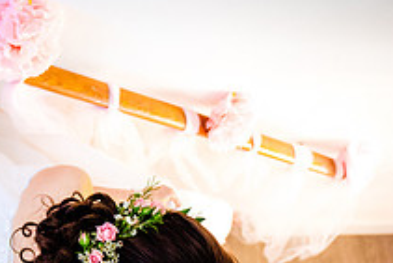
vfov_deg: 17.6
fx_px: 841
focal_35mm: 77
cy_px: 206
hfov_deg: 24.8
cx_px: -22
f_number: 2.8
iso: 2000
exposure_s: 1/100
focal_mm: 28
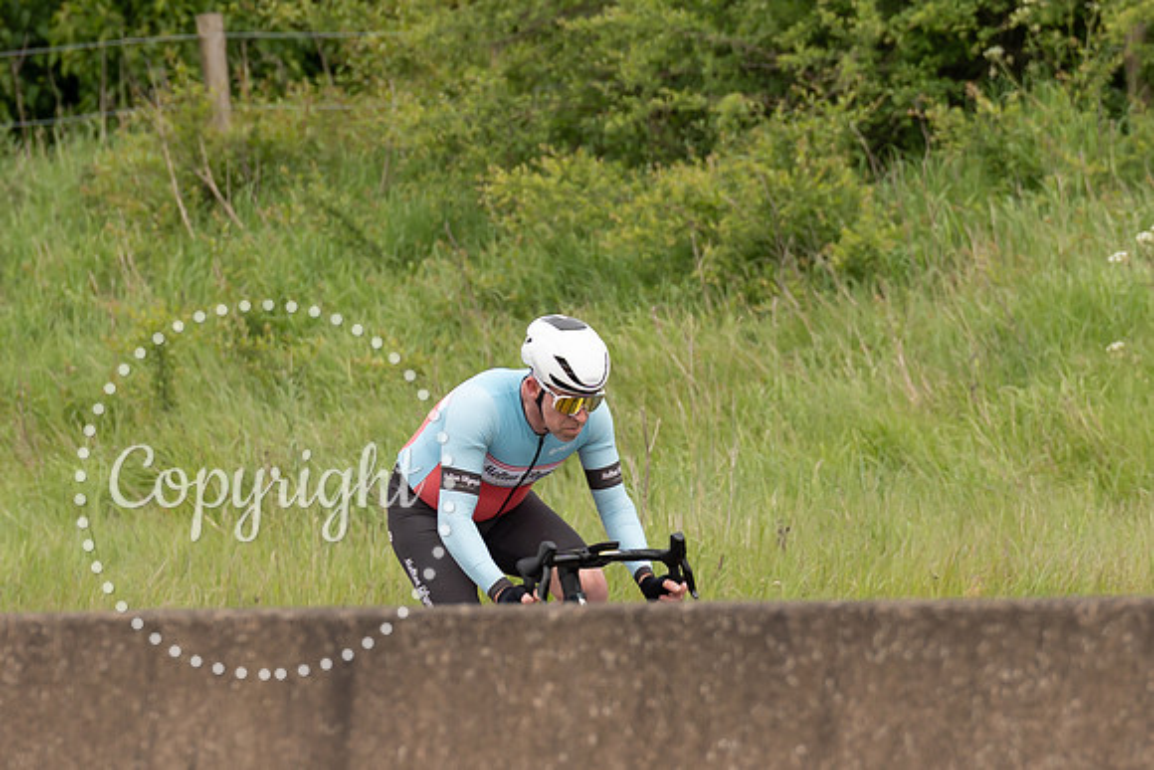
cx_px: 549
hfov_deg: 3.1
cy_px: 373
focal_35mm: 661
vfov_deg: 2.1
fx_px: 21198
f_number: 4
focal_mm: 200
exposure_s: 1/800
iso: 160
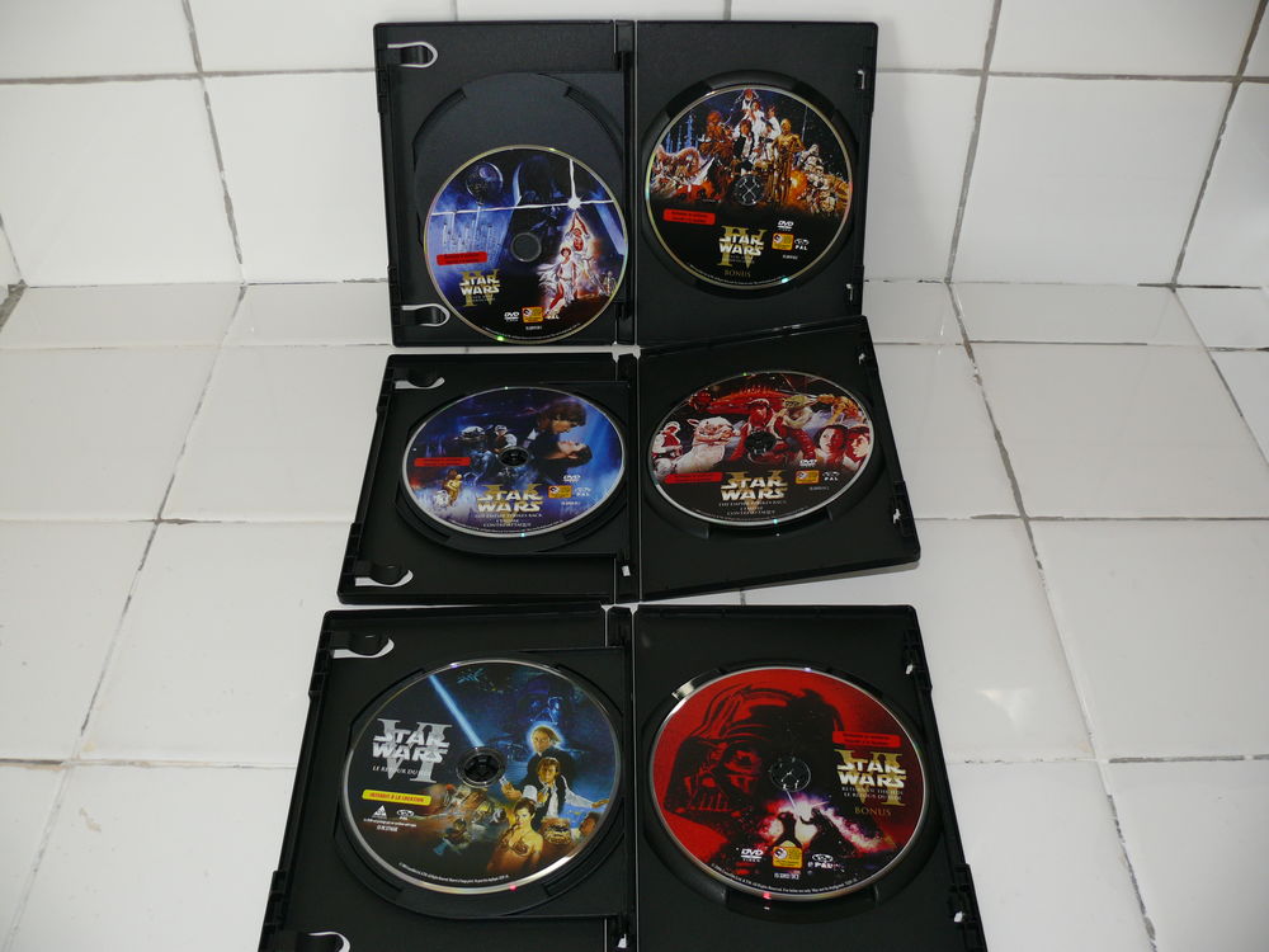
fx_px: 1283
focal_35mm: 35
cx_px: 634
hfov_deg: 52.6
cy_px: 476
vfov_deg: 40.7
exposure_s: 1/30
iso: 100
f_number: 2.8
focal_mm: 7.4
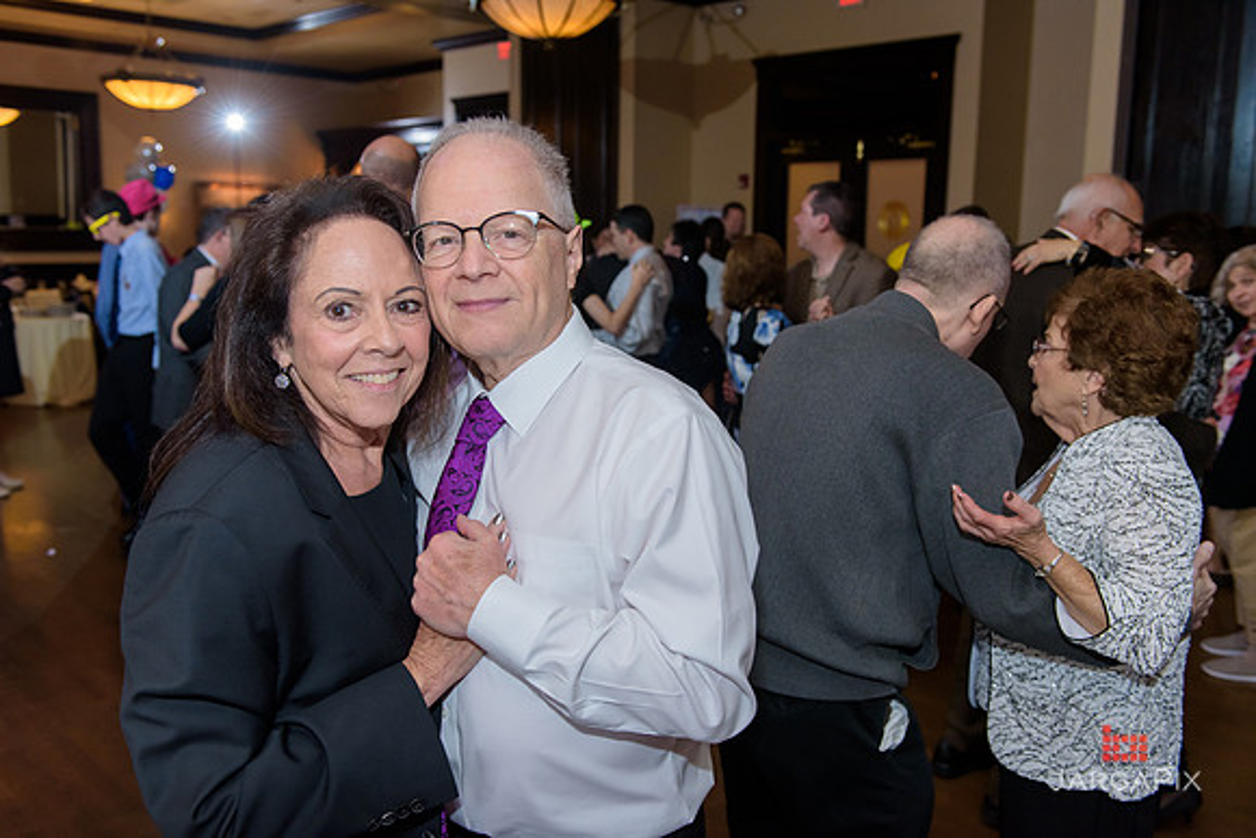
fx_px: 1117
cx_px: 628
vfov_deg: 41.1
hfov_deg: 58.7
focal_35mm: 32
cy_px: 419
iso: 1250
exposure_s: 1/125
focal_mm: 32
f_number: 3.2
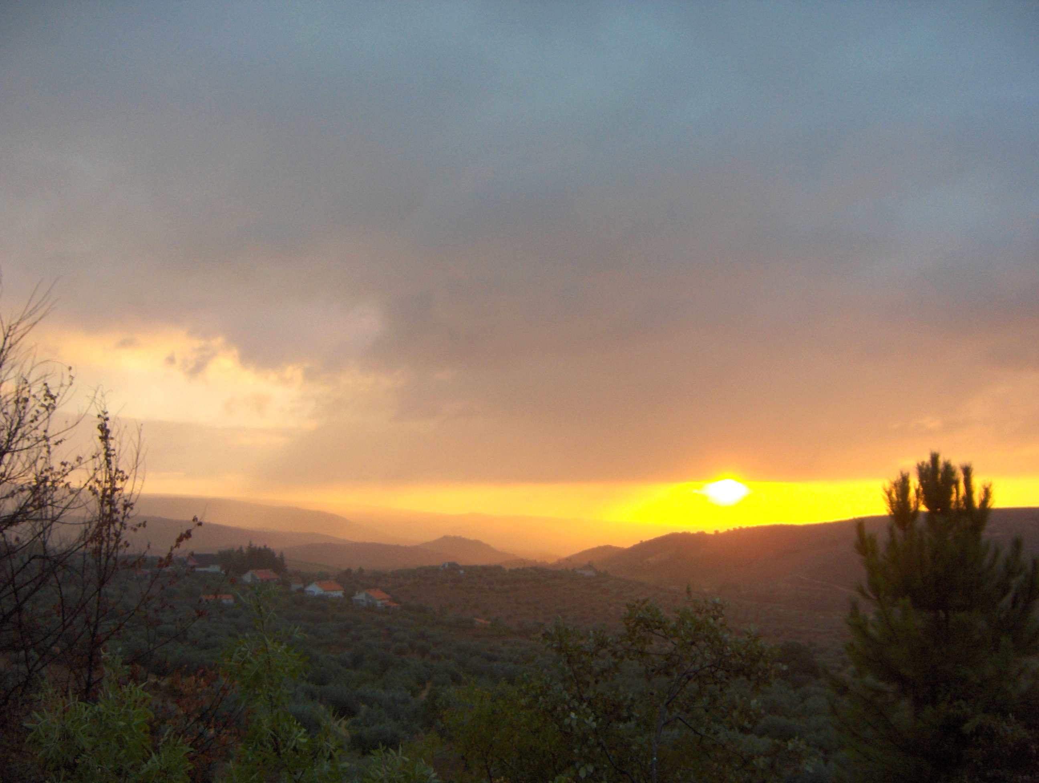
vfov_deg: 36.9
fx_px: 1172
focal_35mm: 39
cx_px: 520
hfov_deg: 47.8
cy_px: 392
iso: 100
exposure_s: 1/155
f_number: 2.8
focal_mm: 8
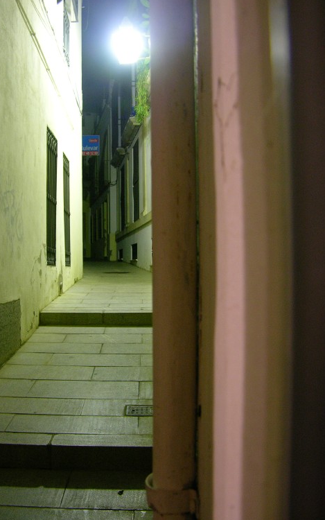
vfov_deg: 51.5
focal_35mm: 38
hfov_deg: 33.5
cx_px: 128
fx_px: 538
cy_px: 262
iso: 200
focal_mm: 8.9
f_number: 2.8
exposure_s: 1
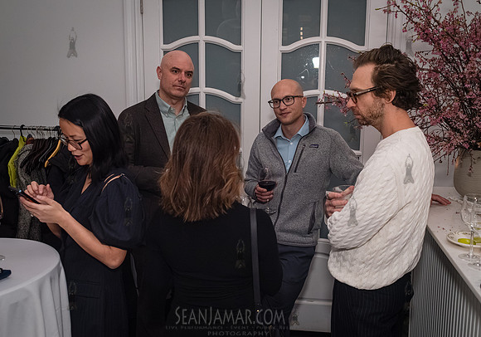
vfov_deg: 36.3
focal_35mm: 38
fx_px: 513
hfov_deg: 50.2
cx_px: 258
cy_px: 175
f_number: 4.5
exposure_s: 1/320
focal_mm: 35
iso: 6400
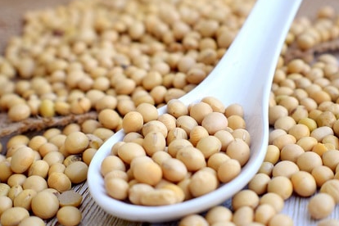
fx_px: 819
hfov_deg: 23.3
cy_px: 100
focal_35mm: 87
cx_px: 206
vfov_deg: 15.7
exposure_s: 1/80
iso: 200
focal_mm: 40
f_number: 5
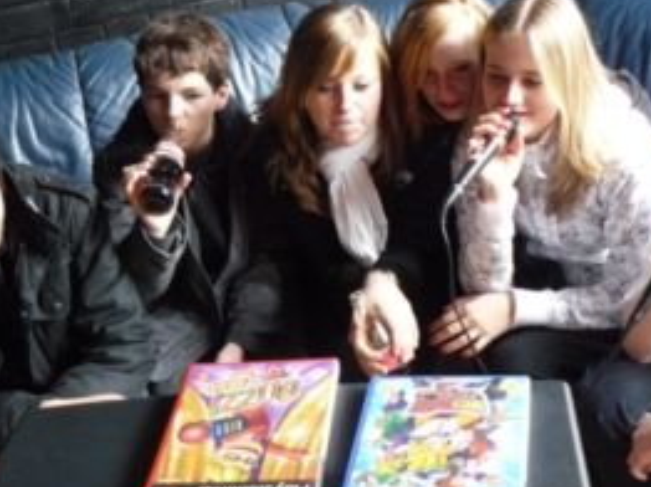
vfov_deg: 26.5
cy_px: 219
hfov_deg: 34.7
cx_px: 427
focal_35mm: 55
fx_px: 1033
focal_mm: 6
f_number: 2.8
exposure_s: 1/30
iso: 320
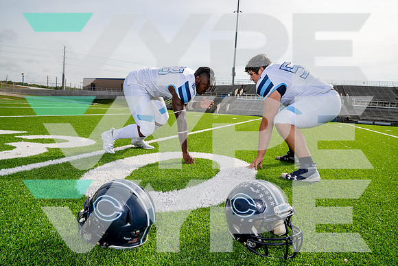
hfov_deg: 73.7
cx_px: 199
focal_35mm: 24
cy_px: 133
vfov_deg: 53.2
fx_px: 265
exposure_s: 1/250
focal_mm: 24
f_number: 8
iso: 100
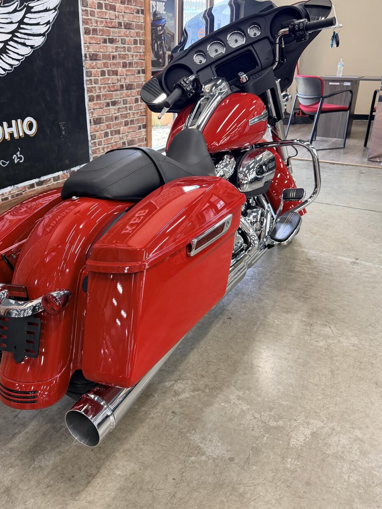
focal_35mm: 29
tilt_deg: -25.8
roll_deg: +0.7
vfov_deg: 61.7
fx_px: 427
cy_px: 253
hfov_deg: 48.0
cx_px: 156
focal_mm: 6.76
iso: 200
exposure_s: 1/60
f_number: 1.78
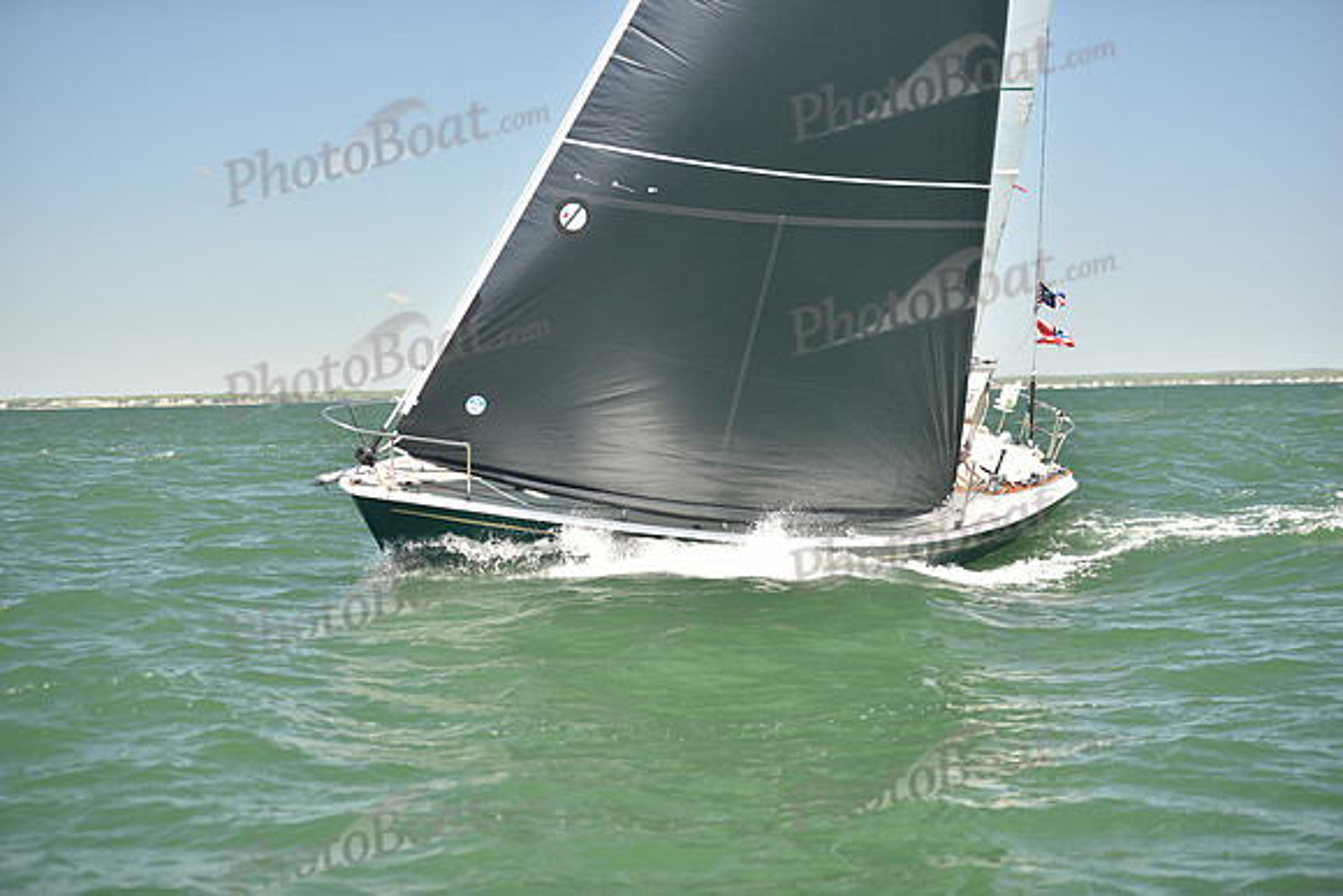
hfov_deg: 28.8
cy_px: 448
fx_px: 2612
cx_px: 672
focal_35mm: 70
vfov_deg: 19.5
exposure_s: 1/800
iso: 250
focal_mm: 70
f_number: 2.8
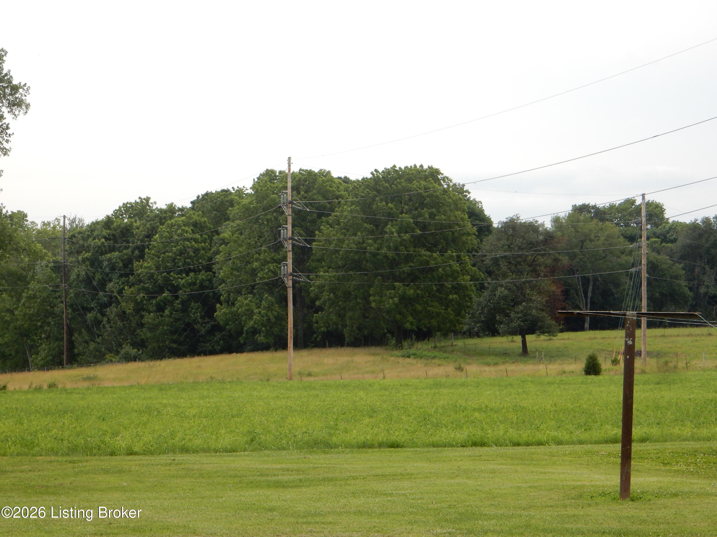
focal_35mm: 117
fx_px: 2423
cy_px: 268
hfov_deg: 16.8
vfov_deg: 12.7
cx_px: 358
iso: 180
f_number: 5.6
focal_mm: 20.9
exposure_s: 1/60
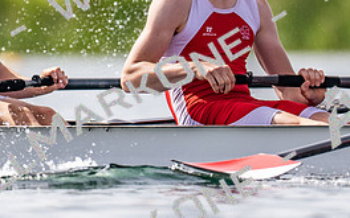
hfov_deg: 1.0
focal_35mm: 2011
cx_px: 211
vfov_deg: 0.7
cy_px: 24
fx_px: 19182
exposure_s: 1/2500
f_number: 4
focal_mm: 600
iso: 180
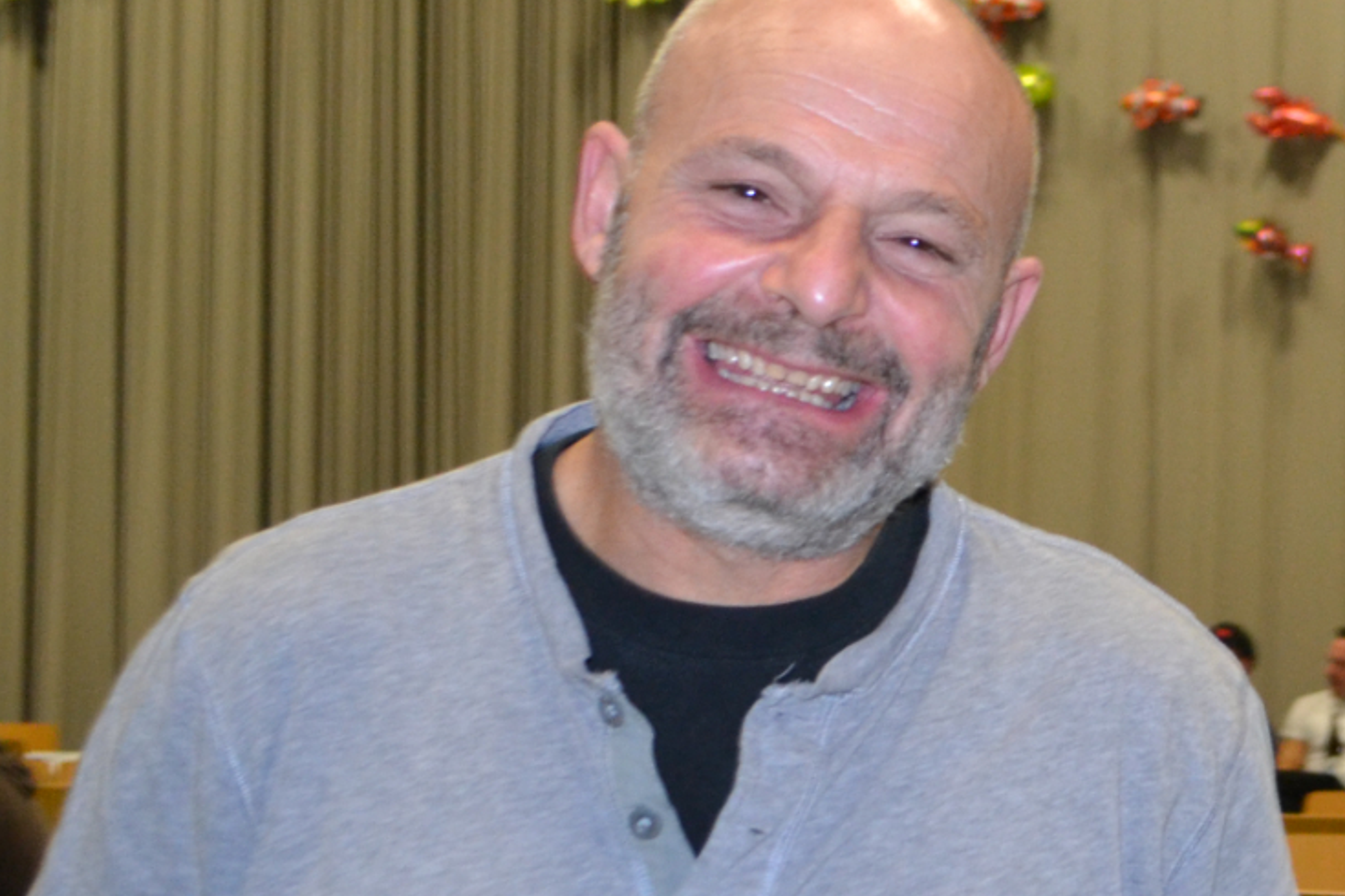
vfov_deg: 14.8
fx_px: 3437
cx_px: 1458
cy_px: 623
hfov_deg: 21.1
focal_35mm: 92
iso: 1250
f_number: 4
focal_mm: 22
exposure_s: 1/60
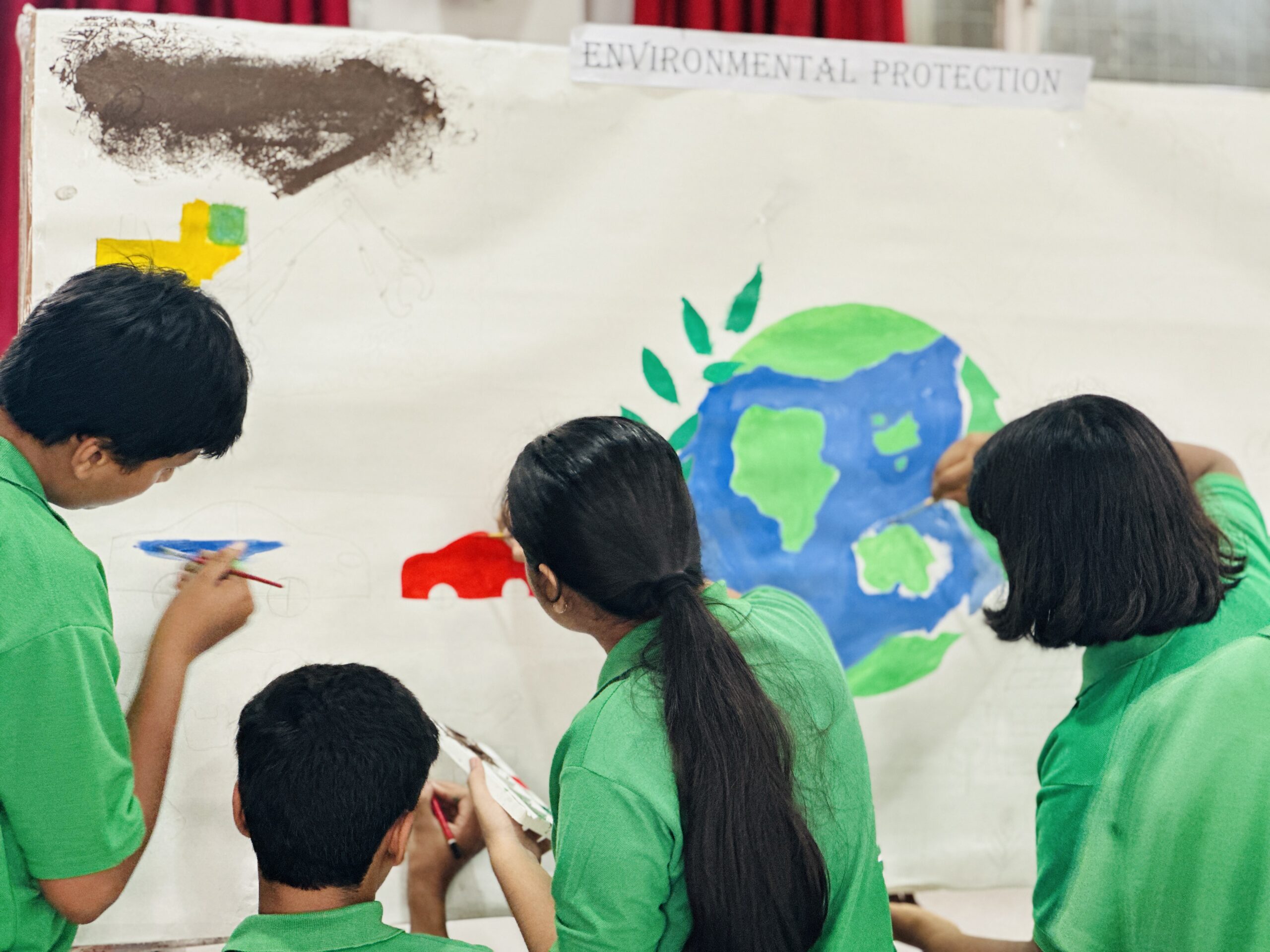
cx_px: 635
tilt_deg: -0.8
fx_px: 2825
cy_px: 476
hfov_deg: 25.3
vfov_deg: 19.1
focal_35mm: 77
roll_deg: -0.5
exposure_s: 1/40
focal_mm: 9
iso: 320
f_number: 2.8
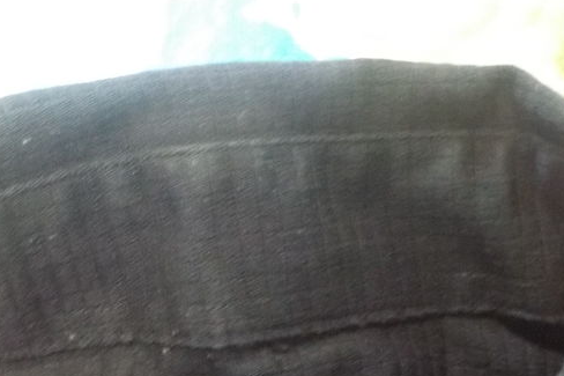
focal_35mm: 64
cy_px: 410
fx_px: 1002
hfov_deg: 31.2
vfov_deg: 20.3
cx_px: 194
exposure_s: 1/8
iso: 800
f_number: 3.3
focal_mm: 4.1
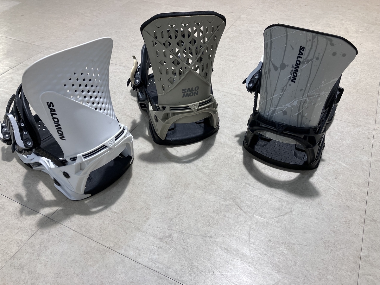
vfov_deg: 49.7
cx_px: 190
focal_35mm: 28
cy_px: 142
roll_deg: +1.6
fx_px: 307
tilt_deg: -42.6
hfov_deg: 63.4
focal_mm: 3.99
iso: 80
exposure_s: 1/100
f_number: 1.8
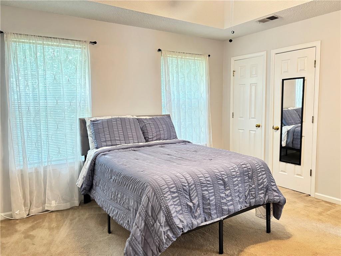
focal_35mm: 26
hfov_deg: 67.3
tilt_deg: -5.2
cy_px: 128
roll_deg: +1.0
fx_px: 256
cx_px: 170
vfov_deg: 53.1
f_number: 1.6
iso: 500
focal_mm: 5.96
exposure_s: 1/60
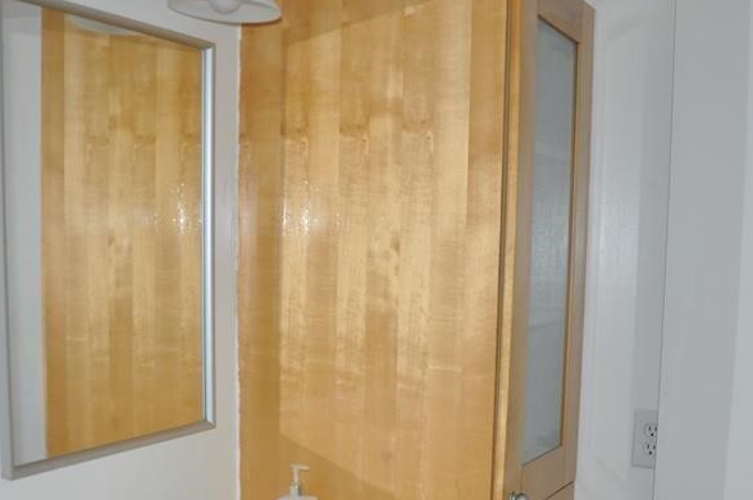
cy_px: 404
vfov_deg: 28.0
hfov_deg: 41.9
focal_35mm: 47
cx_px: 392
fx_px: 982
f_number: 4
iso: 800
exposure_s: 1/60
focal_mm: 18
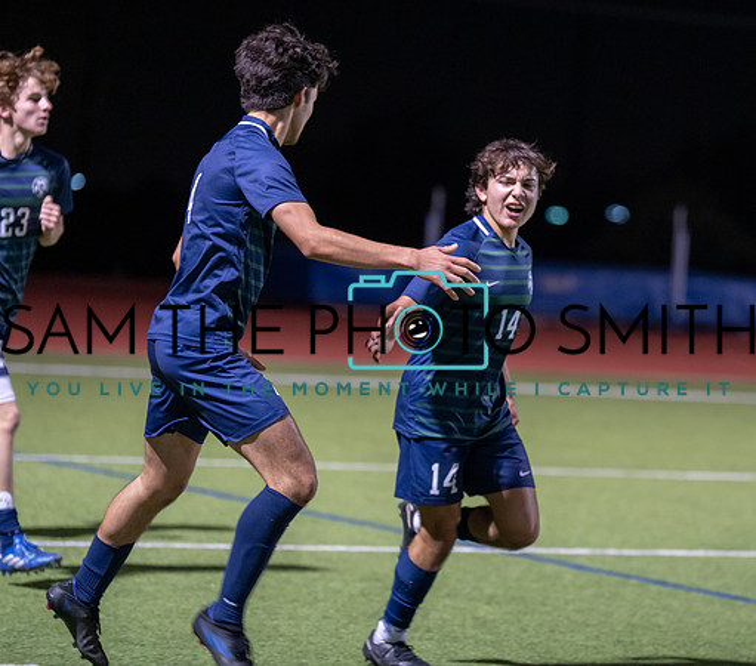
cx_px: 500
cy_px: 333
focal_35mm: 173
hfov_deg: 10.7
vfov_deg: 9.5
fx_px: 4024
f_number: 2.8
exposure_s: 1/320
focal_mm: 145
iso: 3200
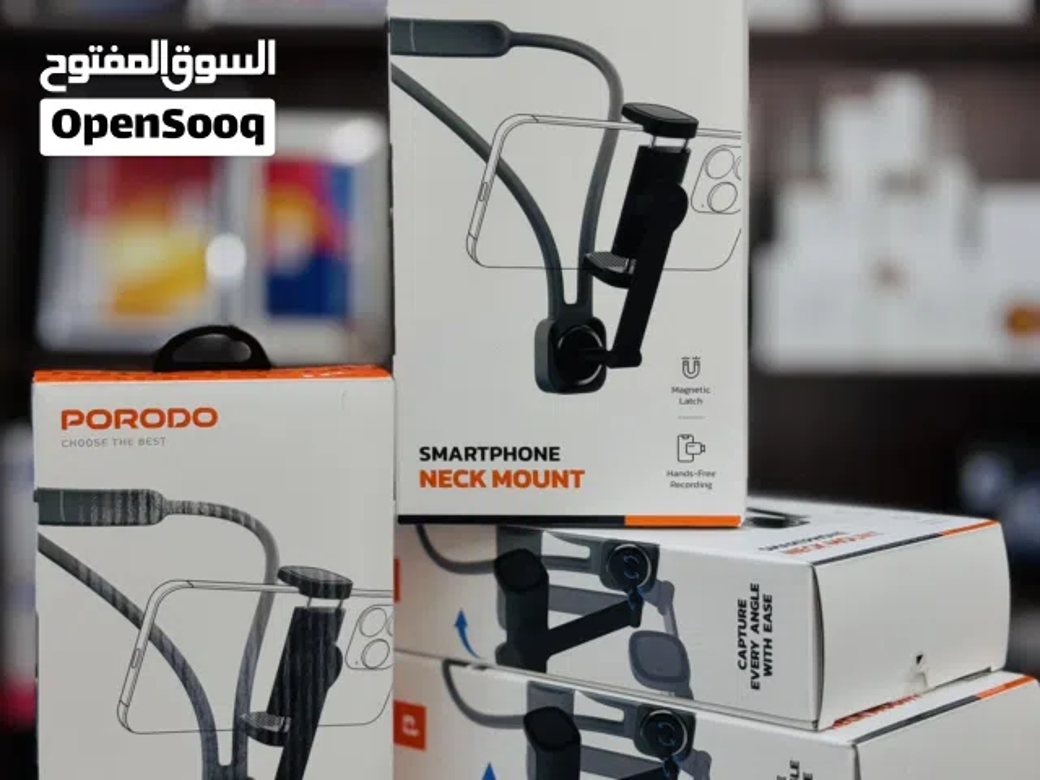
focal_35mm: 48
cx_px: 520
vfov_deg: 30.3
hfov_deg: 39.7
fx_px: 1442
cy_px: 390
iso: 64
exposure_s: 1/420
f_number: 1.78
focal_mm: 6.76
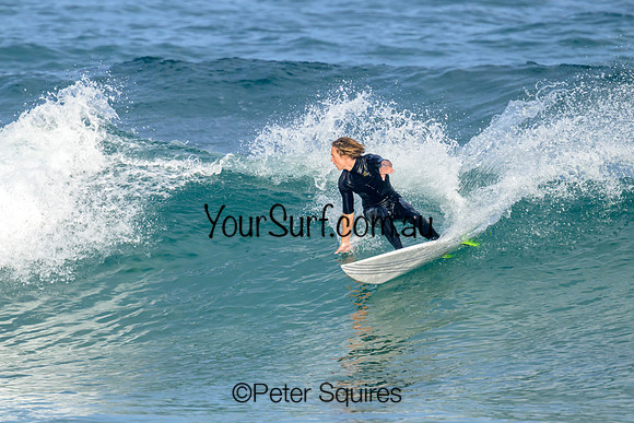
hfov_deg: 2.8
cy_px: 201
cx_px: 336
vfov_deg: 1.9
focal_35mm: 732
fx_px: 12898
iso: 1000
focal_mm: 680
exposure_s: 1/1600
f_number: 11
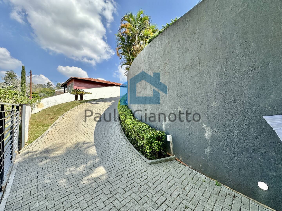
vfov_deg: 85.7
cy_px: 106
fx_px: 114
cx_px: 141
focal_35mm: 14
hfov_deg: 102.1
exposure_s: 1/1072
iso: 50
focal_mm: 2.22
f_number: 2.2
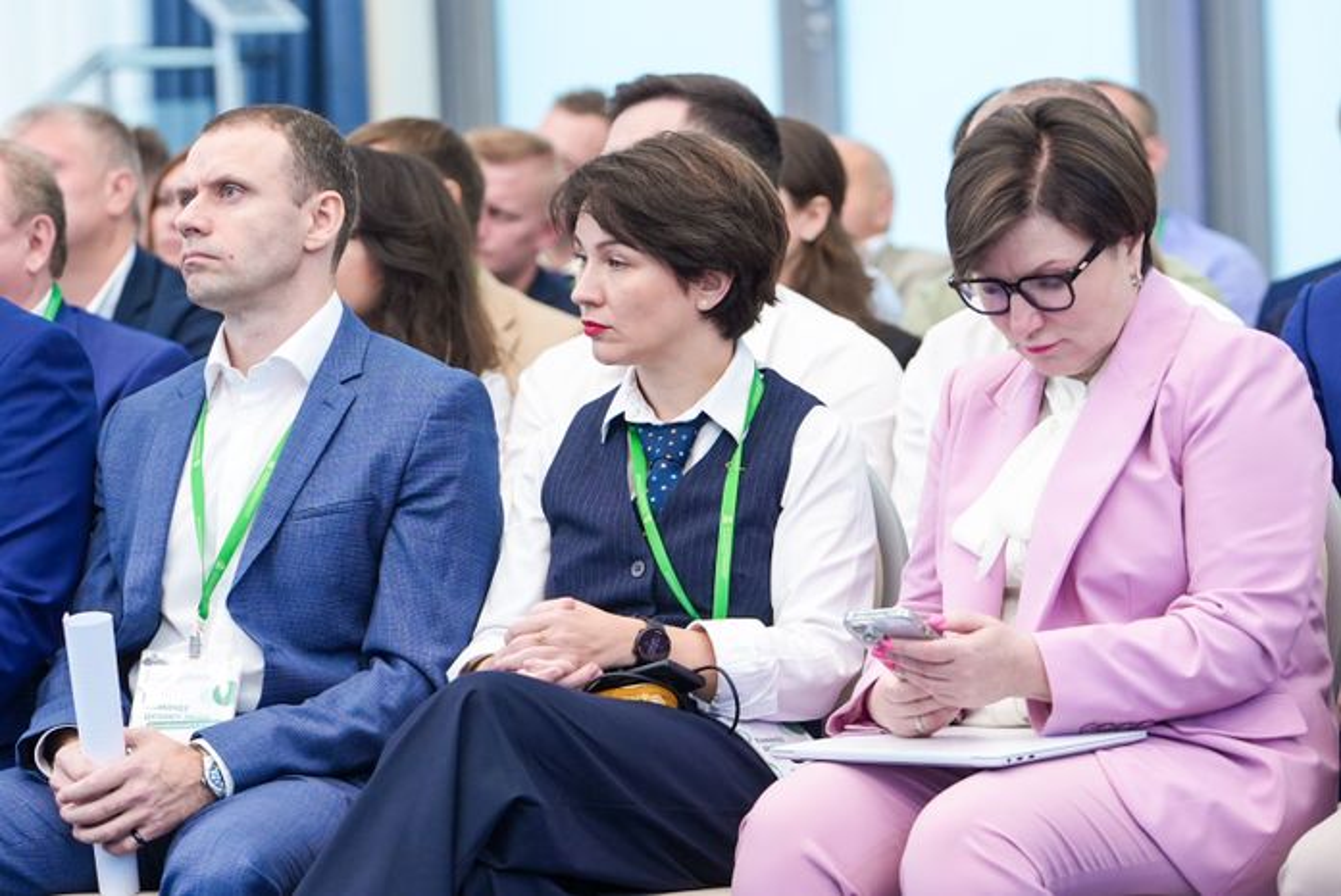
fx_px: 7605
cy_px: 448
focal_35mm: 204
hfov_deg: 10.1
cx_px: 670
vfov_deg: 6.7
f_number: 4
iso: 800
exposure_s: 1/100
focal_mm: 136
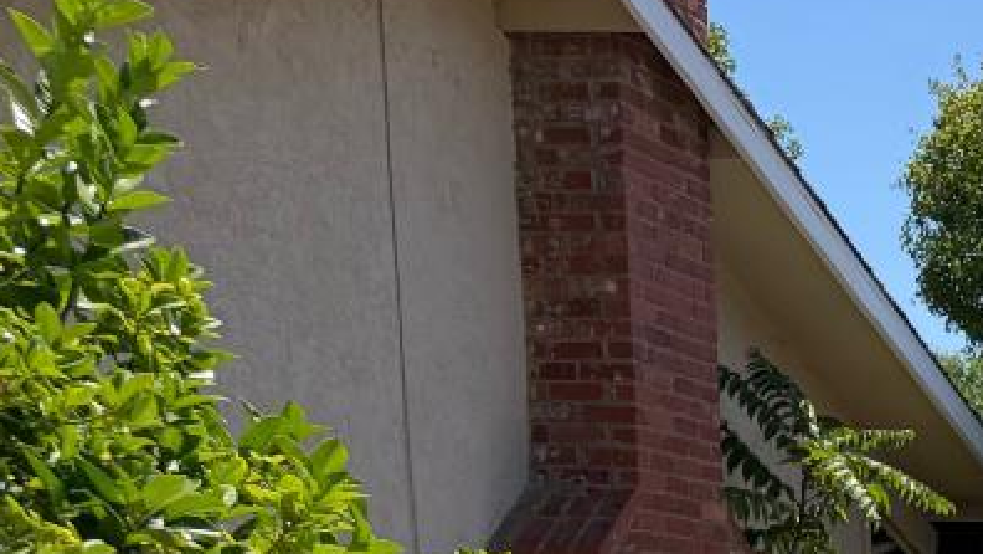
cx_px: 1738
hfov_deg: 17.7
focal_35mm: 99
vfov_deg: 11.3
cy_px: 1042
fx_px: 2581
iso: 80
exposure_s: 1/4673
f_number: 1.78
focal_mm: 6.76
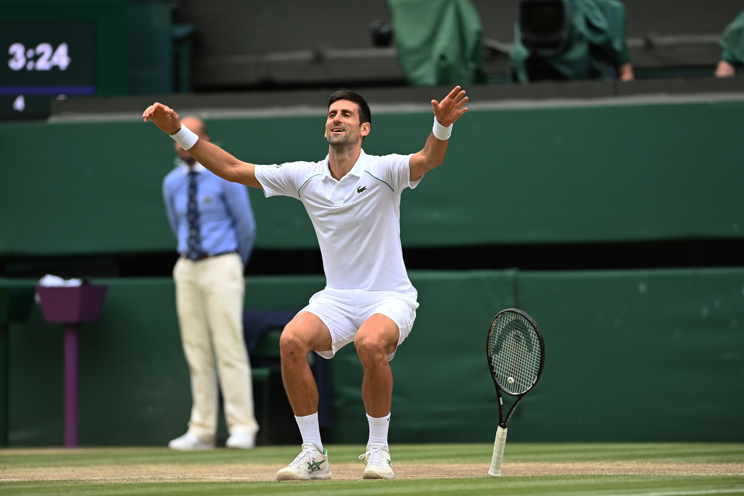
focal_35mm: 300
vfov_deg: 4.6
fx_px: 6200
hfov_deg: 6.9
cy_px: 248
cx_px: 372
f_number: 3.2
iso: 800
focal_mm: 300
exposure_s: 1/2000
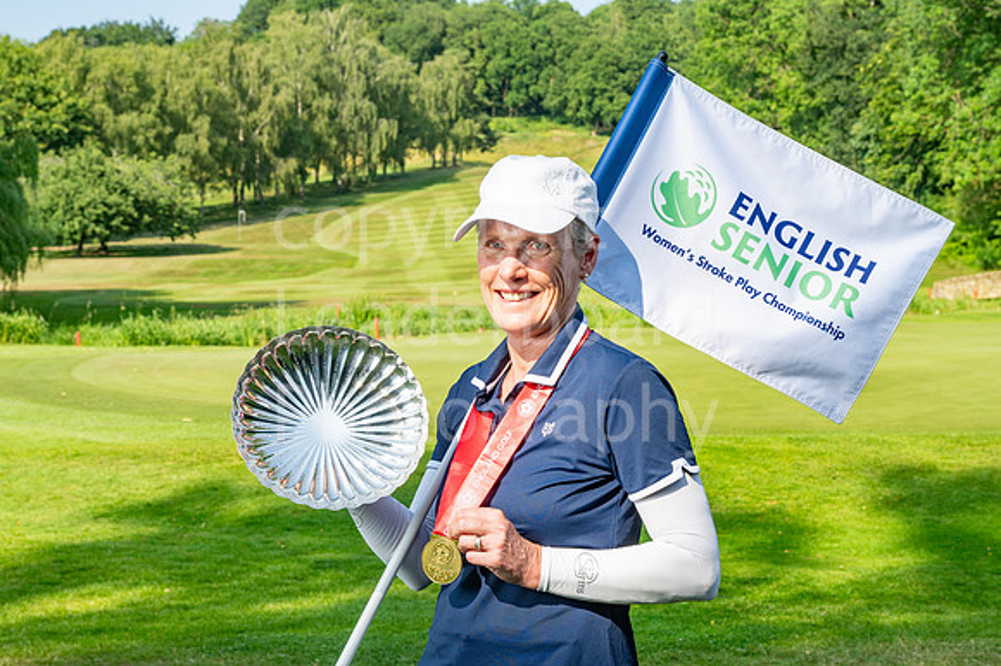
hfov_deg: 30.5
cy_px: 333
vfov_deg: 20.6
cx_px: 500
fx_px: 1834
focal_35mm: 66
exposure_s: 1/200
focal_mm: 44
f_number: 8
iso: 100
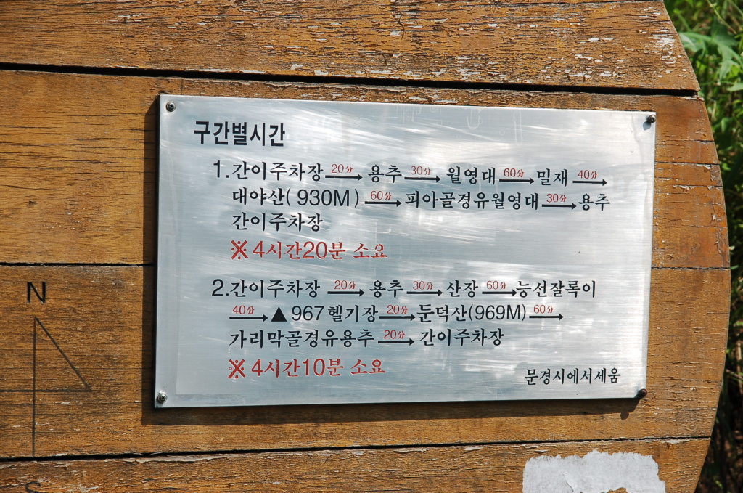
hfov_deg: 19.5
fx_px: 2163
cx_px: 372
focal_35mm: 105
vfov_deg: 13.0
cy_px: 246
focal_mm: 70
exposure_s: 1/640
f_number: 6.3
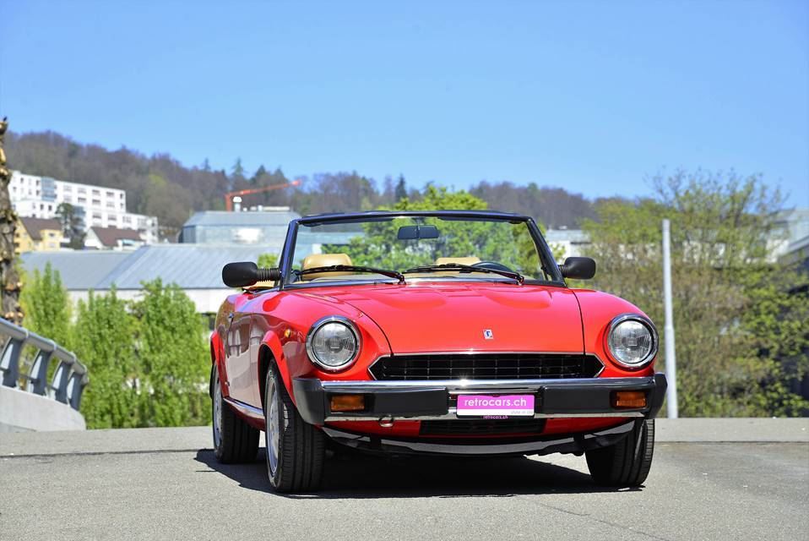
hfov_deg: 17.1
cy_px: 270
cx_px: 404
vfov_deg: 11.4
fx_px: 2698
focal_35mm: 120
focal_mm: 120
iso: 200
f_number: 8
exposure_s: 1/250
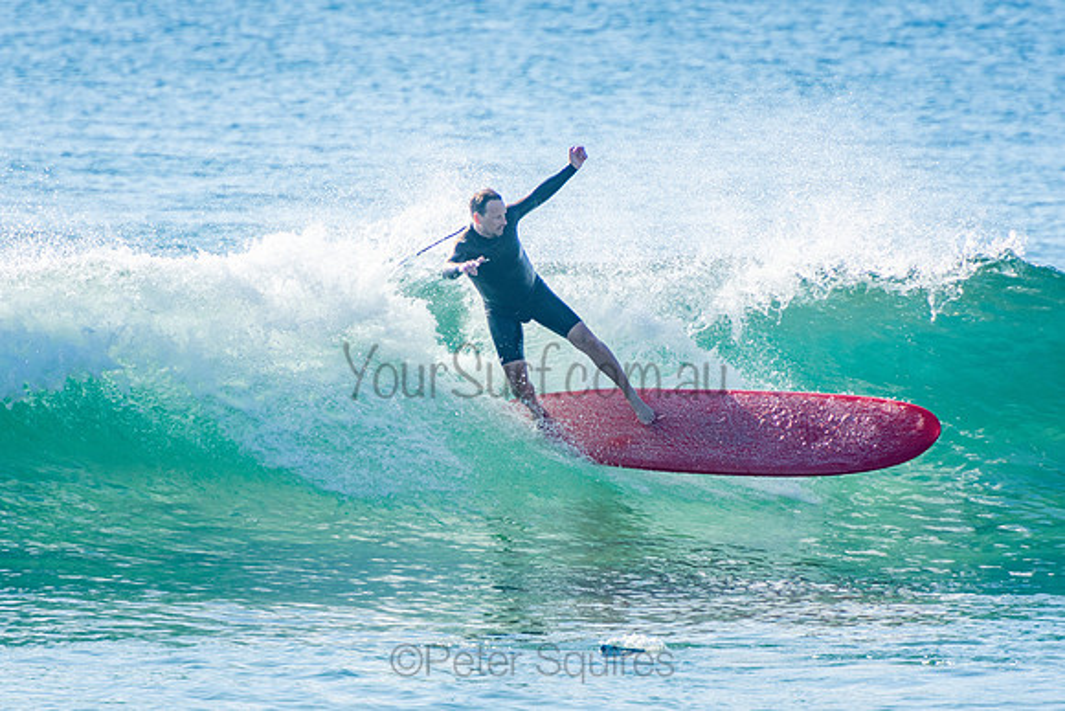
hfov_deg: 3.4
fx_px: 17753
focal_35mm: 600
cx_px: 532
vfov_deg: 2.3
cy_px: 356
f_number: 5.6
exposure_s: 1/1250
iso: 320
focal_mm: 400
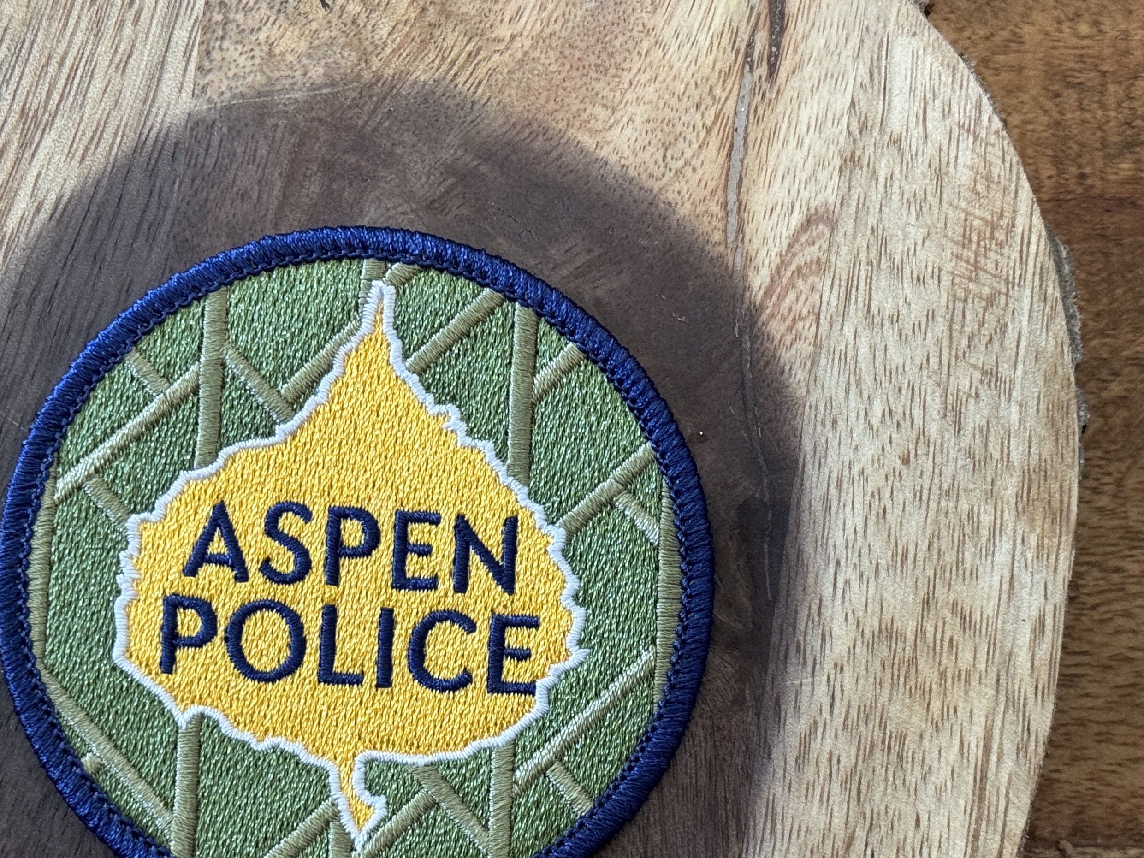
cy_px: 615
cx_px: 420
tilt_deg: -86.7
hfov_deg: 24.9
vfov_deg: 18.8
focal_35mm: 78
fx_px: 2578
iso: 320
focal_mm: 6.76
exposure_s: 1/40
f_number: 1.78
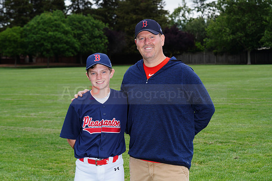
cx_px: 136
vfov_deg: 16.5
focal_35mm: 83
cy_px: 90
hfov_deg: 24.5
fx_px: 627
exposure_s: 1/250
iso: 200
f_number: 9
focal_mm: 83
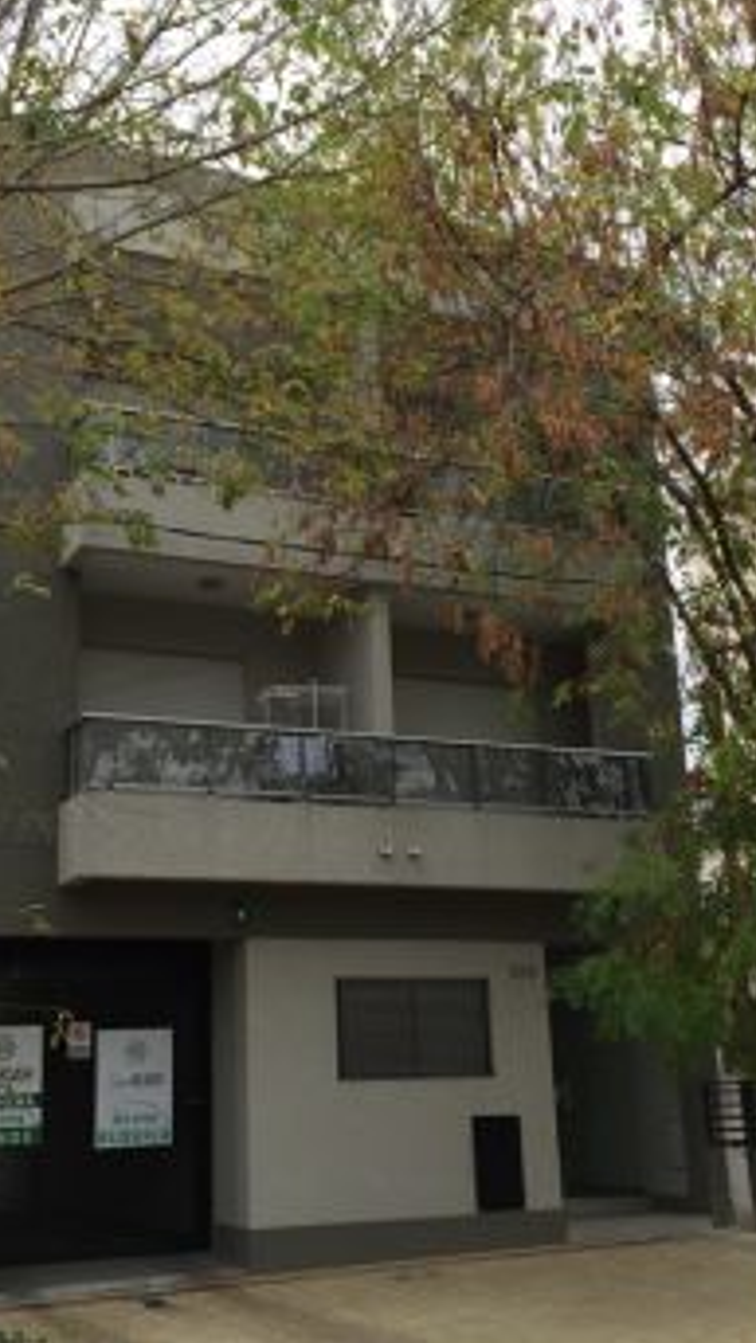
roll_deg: +0.0
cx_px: 339
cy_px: 662
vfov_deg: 47.4
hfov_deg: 27.7
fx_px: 1532
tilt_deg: +18.4
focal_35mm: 43
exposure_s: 1/338
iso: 32
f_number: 2.2
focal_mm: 4.15
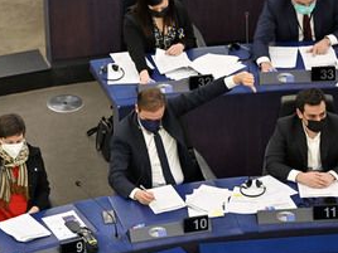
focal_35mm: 323
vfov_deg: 4.6
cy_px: 143
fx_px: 3154
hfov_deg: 6.1
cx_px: 129
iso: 1250
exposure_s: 1/400
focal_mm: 200
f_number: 2.8
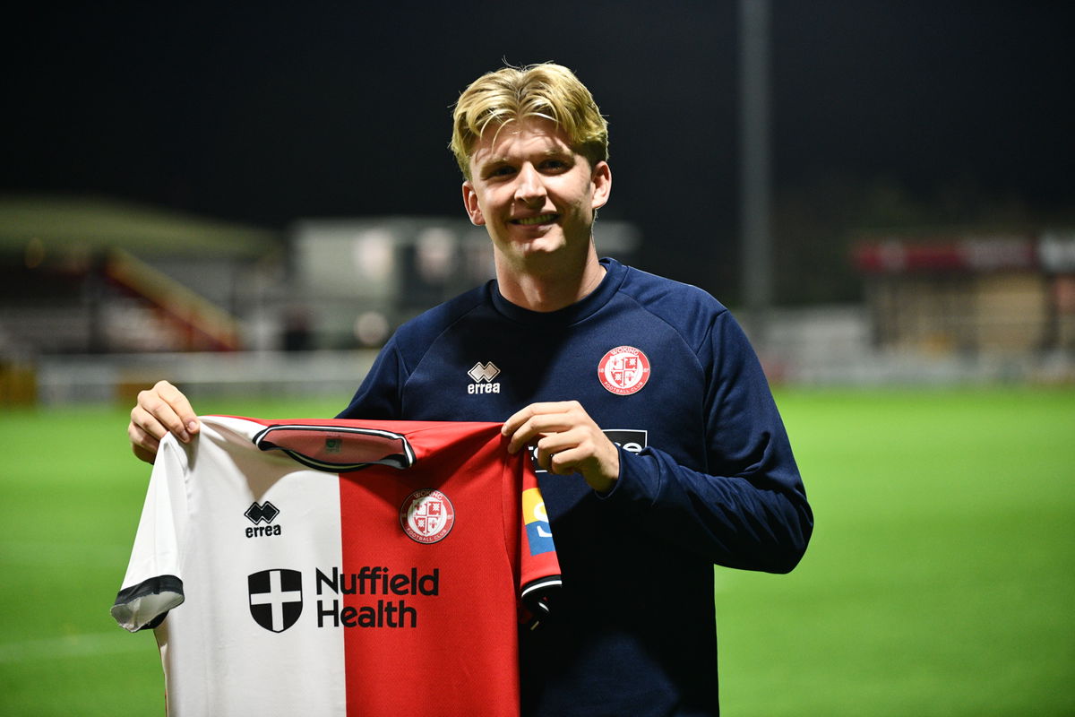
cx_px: 538
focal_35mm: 125
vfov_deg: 11.0
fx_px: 3732
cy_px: 358
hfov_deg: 16.4
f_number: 2.8
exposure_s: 1/200
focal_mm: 125
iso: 2500
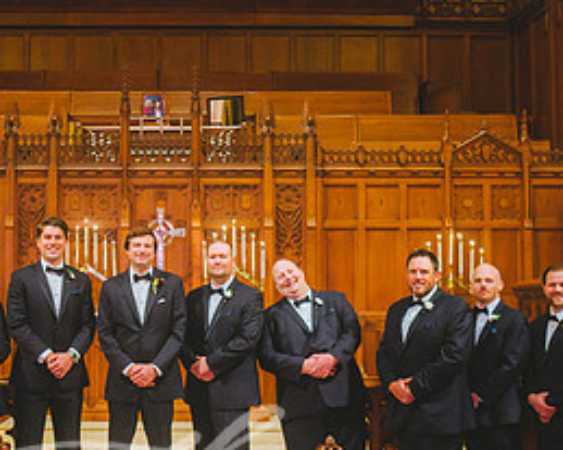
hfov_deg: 30.6
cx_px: 159
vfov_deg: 24.9
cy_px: 283
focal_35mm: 61
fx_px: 1016
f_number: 4
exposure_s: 1/100
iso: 2500
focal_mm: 29
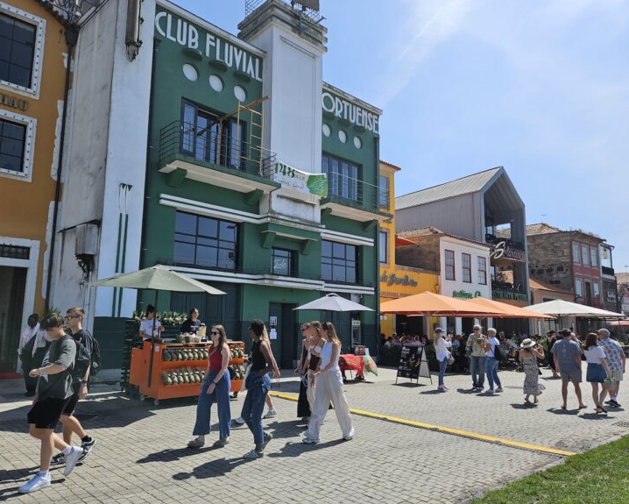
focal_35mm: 25
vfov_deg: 56.8
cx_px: 290
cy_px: 259
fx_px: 466
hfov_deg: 68.0
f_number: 1.8
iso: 25
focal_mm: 5.4
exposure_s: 1/2296
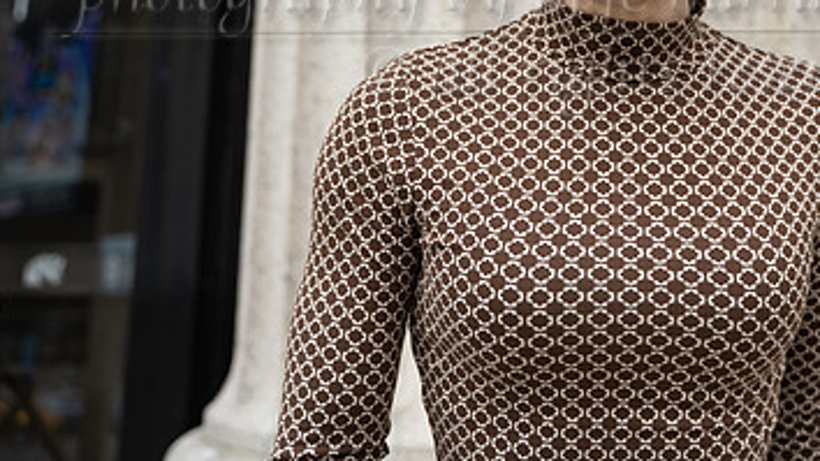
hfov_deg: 37.6
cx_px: 614
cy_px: 29
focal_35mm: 54
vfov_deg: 21.6
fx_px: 1174
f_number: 2.8
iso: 400
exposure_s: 1/1250
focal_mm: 31.5
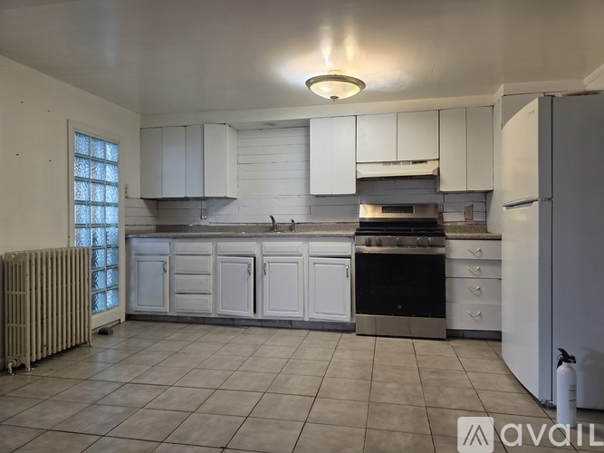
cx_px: 302
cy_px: 226
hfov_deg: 73.9
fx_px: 401
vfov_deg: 58.9
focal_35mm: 23
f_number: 1.7
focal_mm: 6.3
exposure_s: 1/120
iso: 200
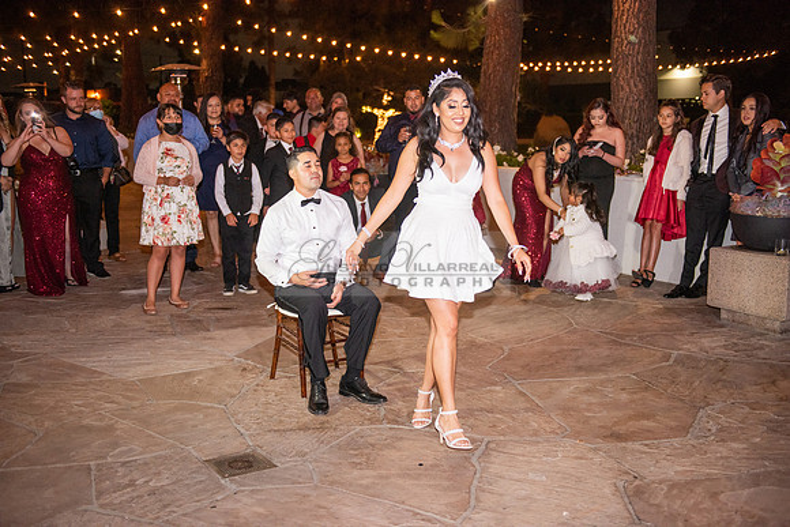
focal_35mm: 42
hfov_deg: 46.4
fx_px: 922
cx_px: 395
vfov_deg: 31.9
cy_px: 264
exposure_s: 1/125
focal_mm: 42
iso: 1250
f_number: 2.8
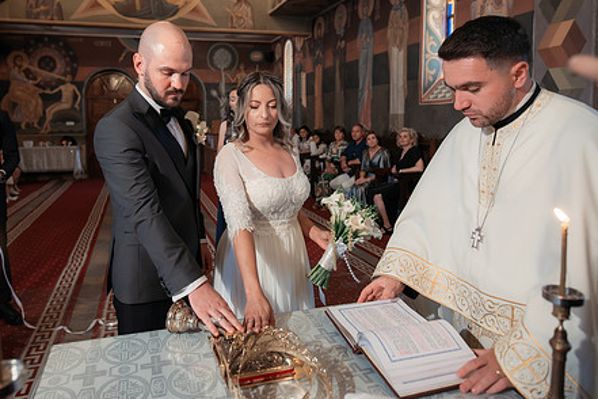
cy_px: 153
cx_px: 252
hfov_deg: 71.1
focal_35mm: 25
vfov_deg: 50.8
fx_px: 415
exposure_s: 1/200
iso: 4000
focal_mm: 19
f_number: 2.8
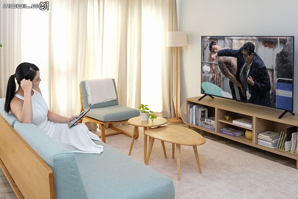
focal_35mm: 37
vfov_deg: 35.9
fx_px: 306
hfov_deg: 51.9
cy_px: 100
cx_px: 149
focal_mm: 25
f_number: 2.8
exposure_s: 1/160
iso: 400
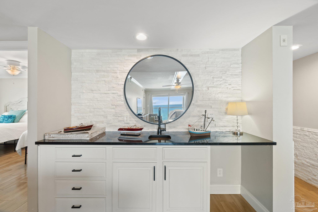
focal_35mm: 16
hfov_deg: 95.0
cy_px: 106
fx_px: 146
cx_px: 159
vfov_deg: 72.0
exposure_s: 1/3
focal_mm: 11
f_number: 8
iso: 500
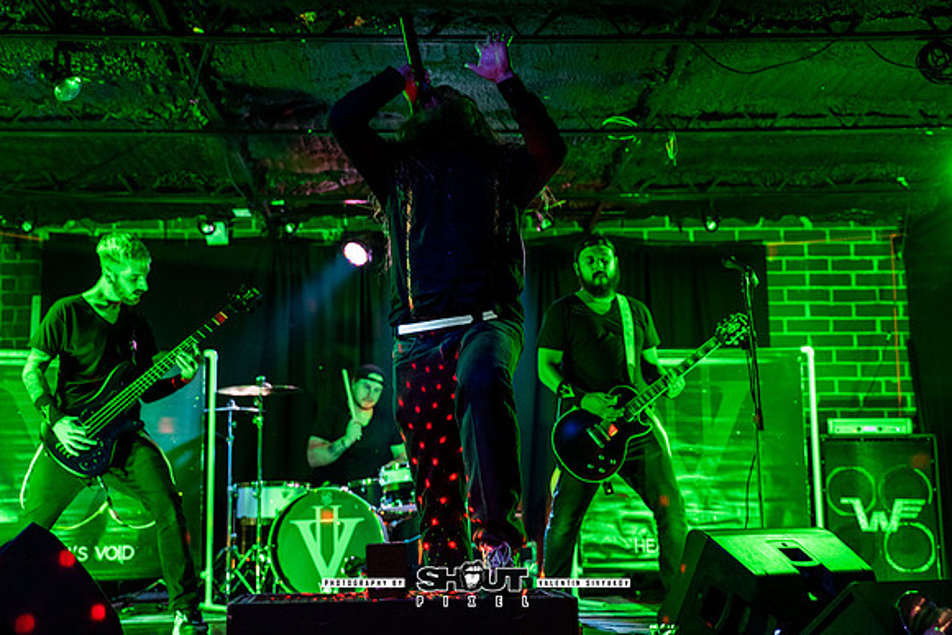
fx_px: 1243
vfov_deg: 28.7
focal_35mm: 47
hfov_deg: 41.9
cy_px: 318
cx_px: 476
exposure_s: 1/200
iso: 2500
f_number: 2.8
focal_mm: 47
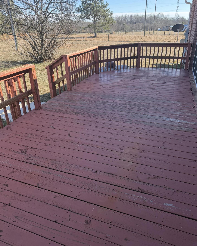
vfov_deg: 65.9
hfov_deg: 54.9
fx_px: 189
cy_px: 114
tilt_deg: -24.8
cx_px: 101
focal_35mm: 26
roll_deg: +1.4
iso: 100
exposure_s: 1/1337
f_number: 1.78
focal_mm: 6.76
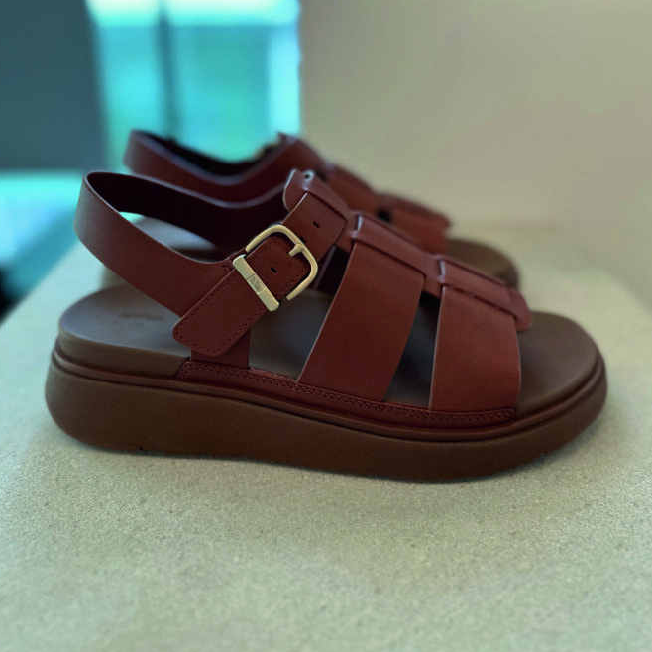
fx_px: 618
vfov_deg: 54.7
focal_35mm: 29
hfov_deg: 55.6
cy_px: 230
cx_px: 327
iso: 125
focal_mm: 6.86
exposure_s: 1/121
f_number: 1.78
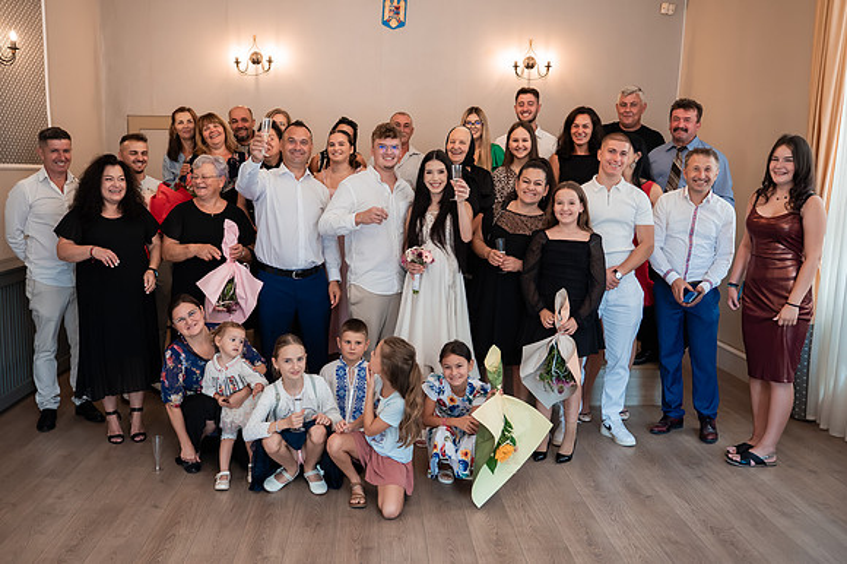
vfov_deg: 39.9
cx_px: 393
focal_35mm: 33
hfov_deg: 57.2
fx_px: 776
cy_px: 292
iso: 1600
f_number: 2.8
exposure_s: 1/200
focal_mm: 28
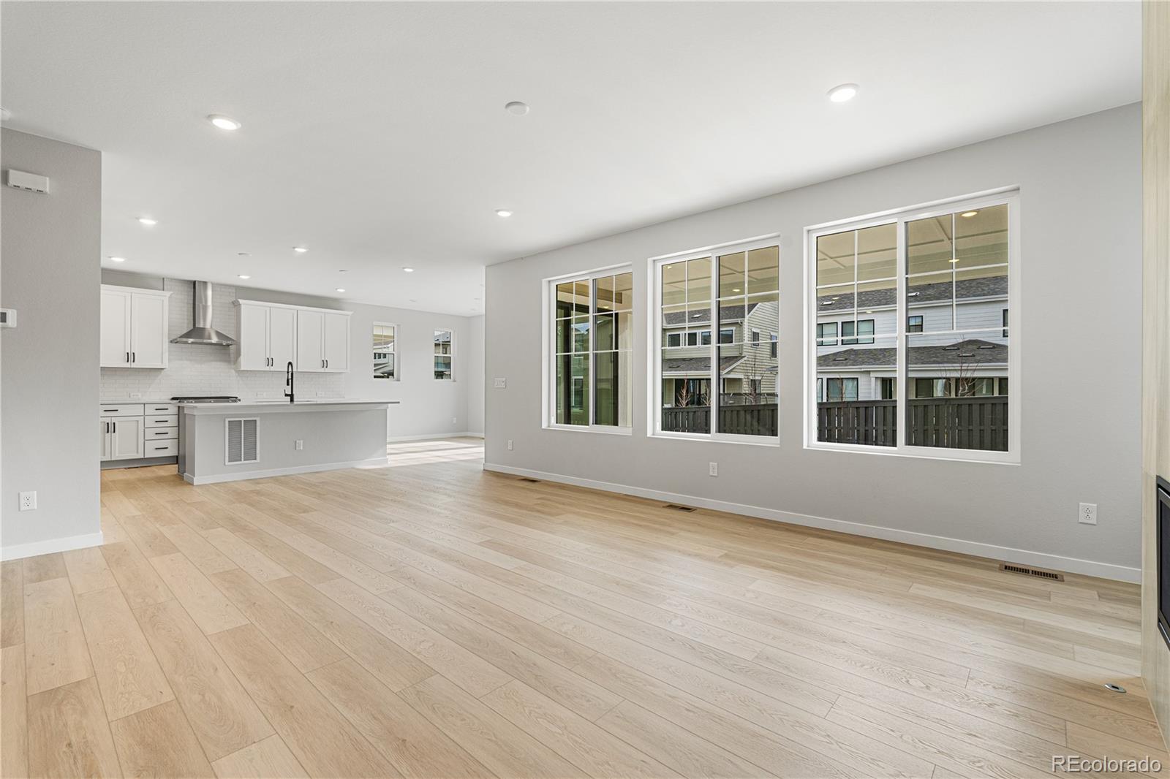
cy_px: 390
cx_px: 585
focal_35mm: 16
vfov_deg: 73.7
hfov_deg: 96.7
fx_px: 520
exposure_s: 1/10
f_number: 8
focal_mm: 16
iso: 100
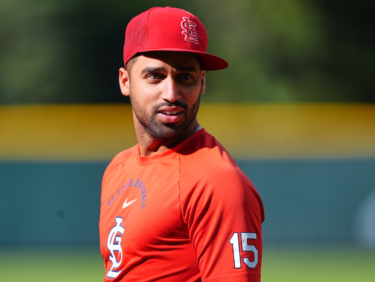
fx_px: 7055
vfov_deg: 2.3
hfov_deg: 3.0
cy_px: 141
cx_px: 182
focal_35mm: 651
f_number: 4
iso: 200
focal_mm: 600
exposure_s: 1/1250
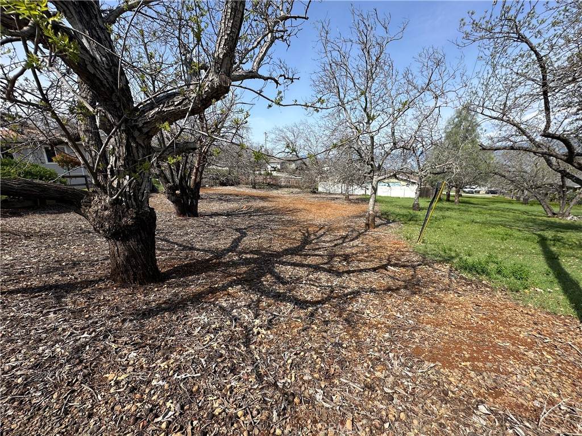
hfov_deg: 102.1
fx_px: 235
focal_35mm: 14
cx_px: 291
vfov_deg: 85.7
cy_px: 218
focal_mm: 2.22
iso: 40
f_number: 2.2
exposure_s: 1/1182
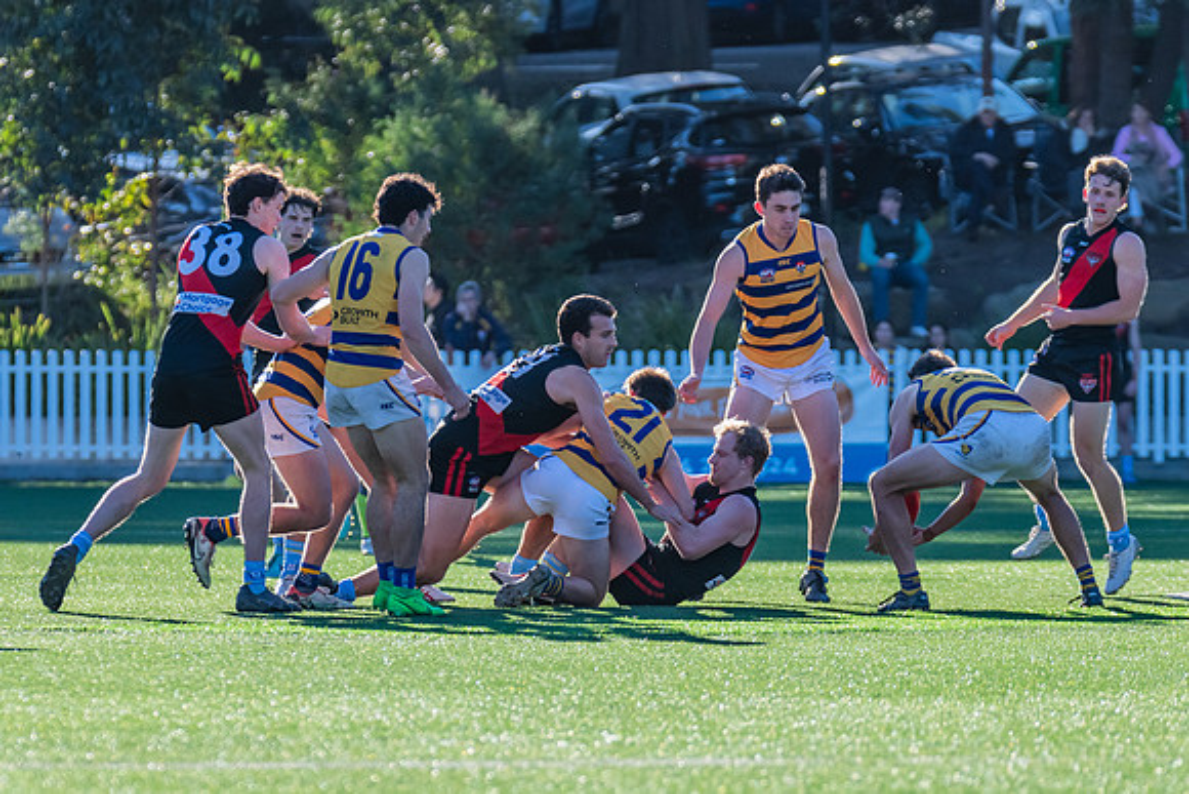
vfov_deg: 3.1
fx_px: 14848
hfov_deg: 4.6
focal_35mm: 449
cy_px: 365
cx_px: 642
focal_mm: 360
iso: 800
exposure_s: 1/1250
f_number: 7.1
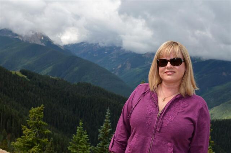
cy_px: 76
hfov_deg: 37.9
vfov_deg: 25.6
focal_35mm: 52
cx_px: 116
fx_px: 336
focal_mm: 35
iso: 100
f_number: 7.1
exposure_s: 1/200
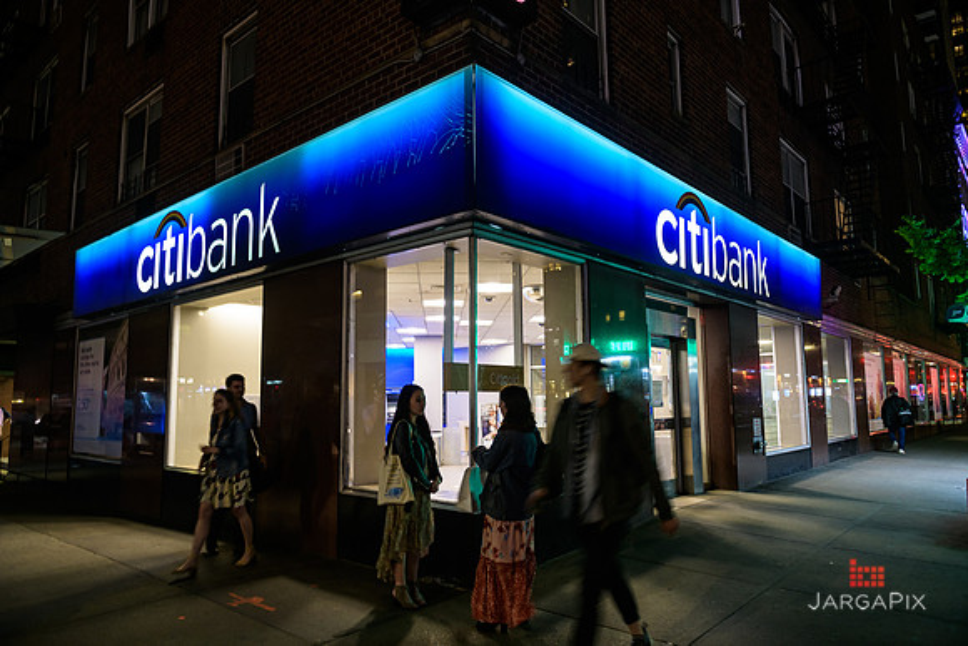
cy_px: 323
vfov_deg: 53.2
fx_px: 645
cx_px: 484
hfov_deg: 73.7
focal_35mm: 24
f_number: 3.2
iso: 400
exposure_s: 1/15
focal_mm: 24
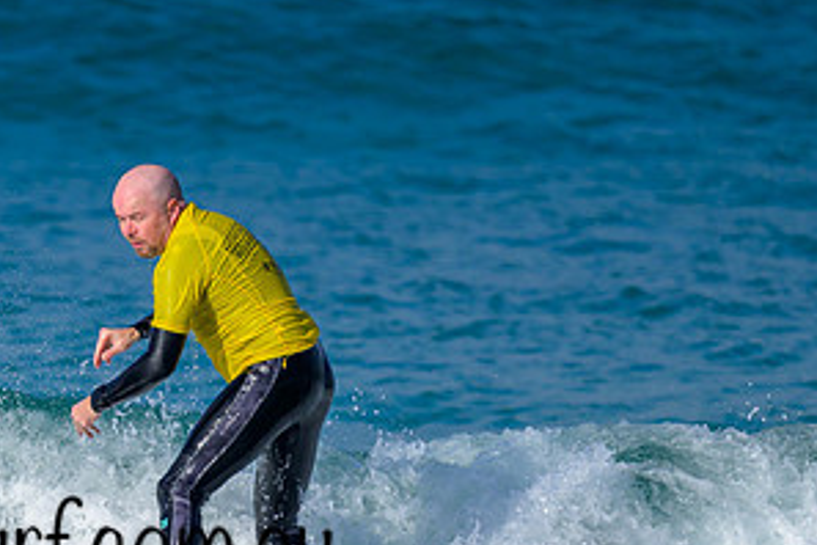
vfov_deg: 0.6
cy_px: 476
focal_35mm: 2148
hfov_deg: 1.0
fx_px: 48744
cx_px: 134
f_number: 6.3
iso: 250
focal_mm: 800
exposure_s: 1/2000
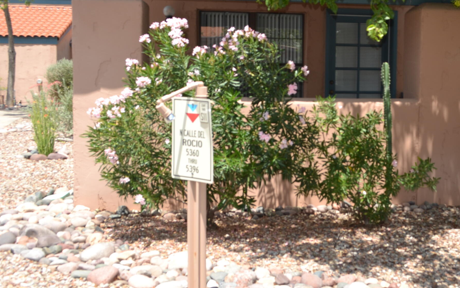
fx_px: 577
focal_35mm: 46
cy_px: 96
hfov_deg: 42.4
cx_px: 336
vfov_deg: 27.8
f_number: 7.1
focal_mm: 18
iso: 100
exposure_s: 1/200
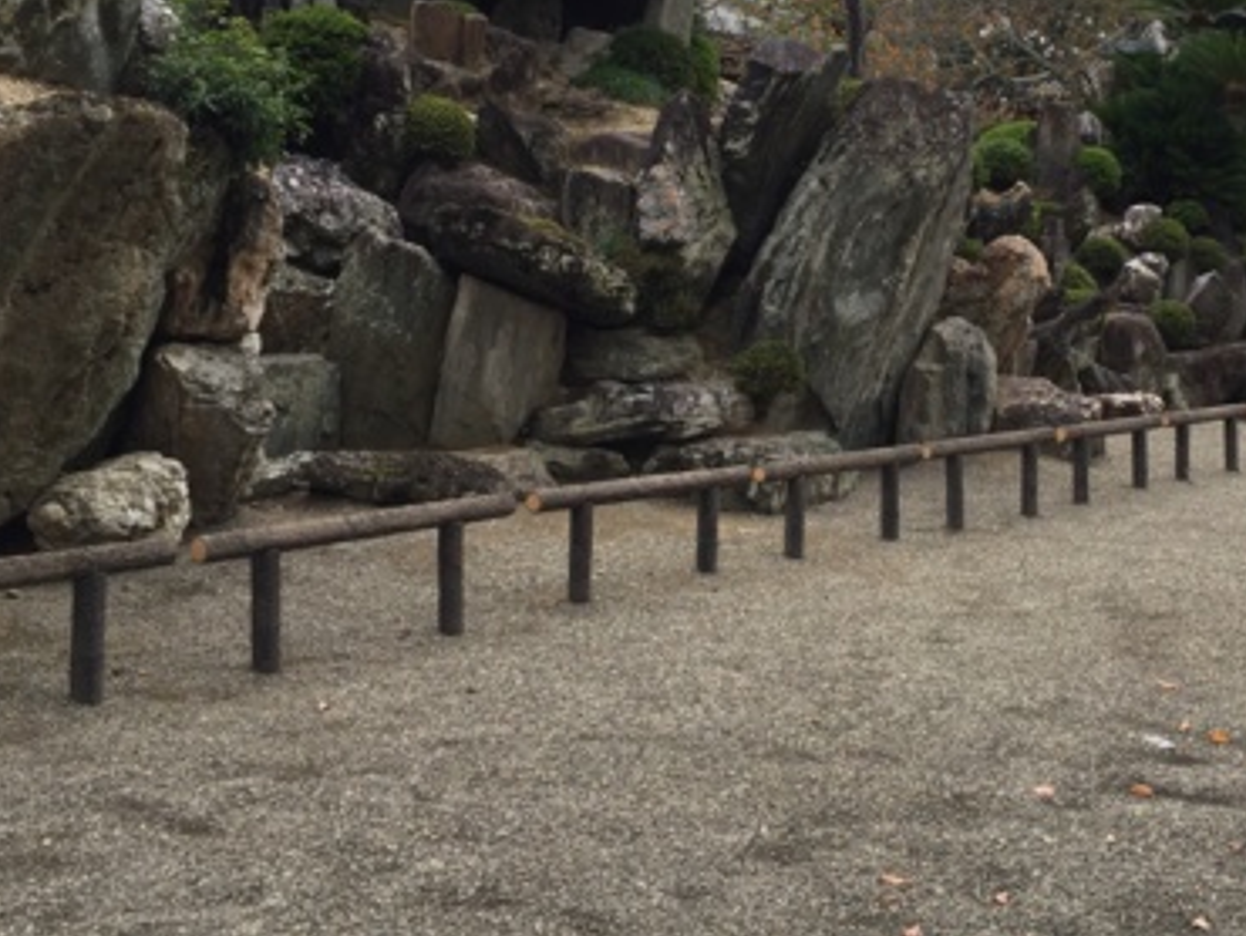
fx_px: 1693
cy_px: 189
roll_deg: +0.2
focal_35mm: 47
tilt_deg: +3.2
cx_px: 825
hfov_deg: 39.9
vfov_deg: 30.2
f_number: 2.2
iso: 32
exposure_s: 1/172
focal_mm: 4.15
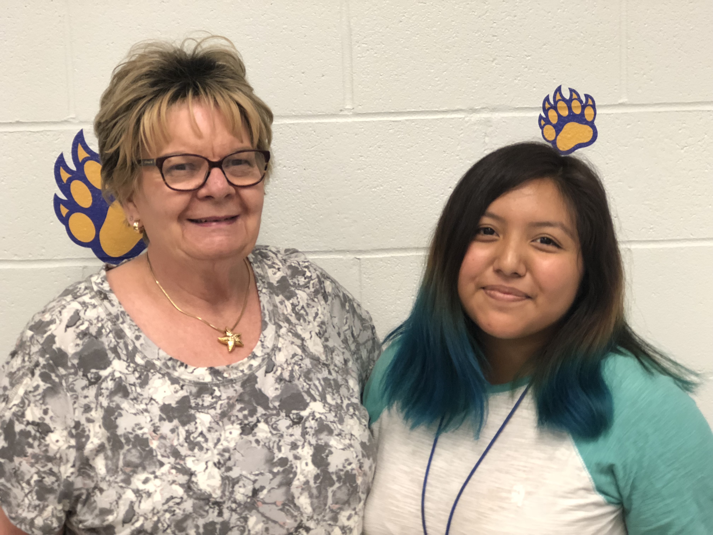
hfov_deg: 33.8
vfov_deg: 25.7
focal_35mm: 57
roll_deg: +1.2
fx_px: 1174
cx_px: 356
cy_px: 268
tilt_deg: -6.3
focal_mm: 6.6
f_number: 2.8
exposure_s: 1/60
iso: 400
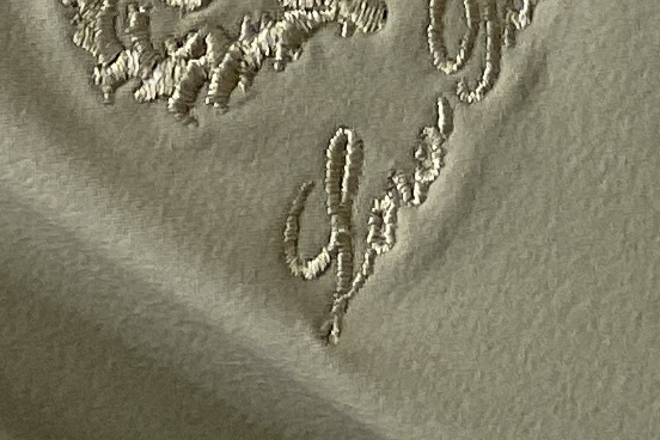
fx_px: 862
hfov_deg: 41.8
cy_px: 44
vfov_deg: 27.6
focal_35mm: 47
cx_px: 286
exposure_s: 1/122
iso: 100
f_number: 1.8
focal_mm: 4.25
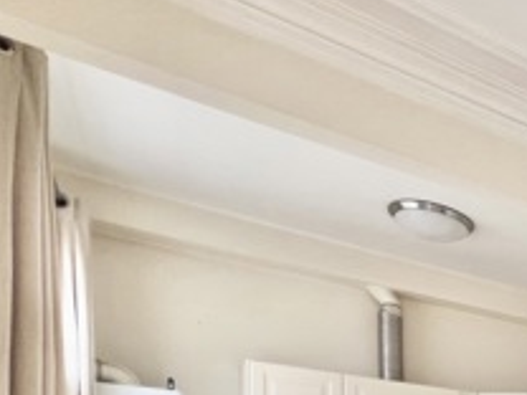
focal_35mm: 40
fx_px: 609
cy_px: 527
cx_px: 806
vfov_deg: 28.7
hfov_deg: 28.3
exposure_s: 1/99
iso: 100
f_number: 1.8
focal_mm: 1.57
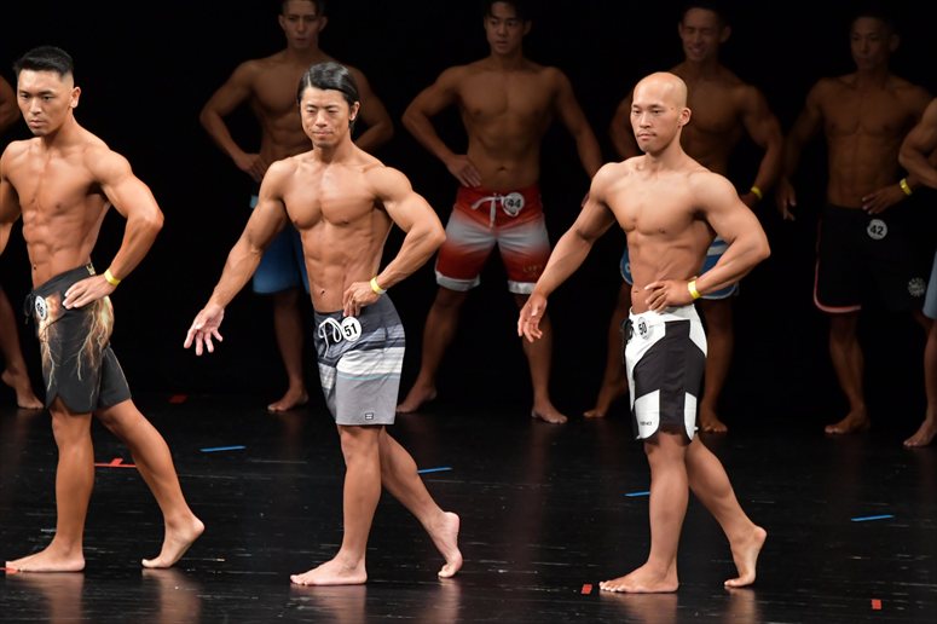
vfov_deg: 4.8
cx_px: 468
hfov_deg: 7.2
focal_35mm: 285
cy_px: 312
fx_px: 7414
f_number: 5.6
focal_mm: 190
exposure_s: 1/400
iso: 3200
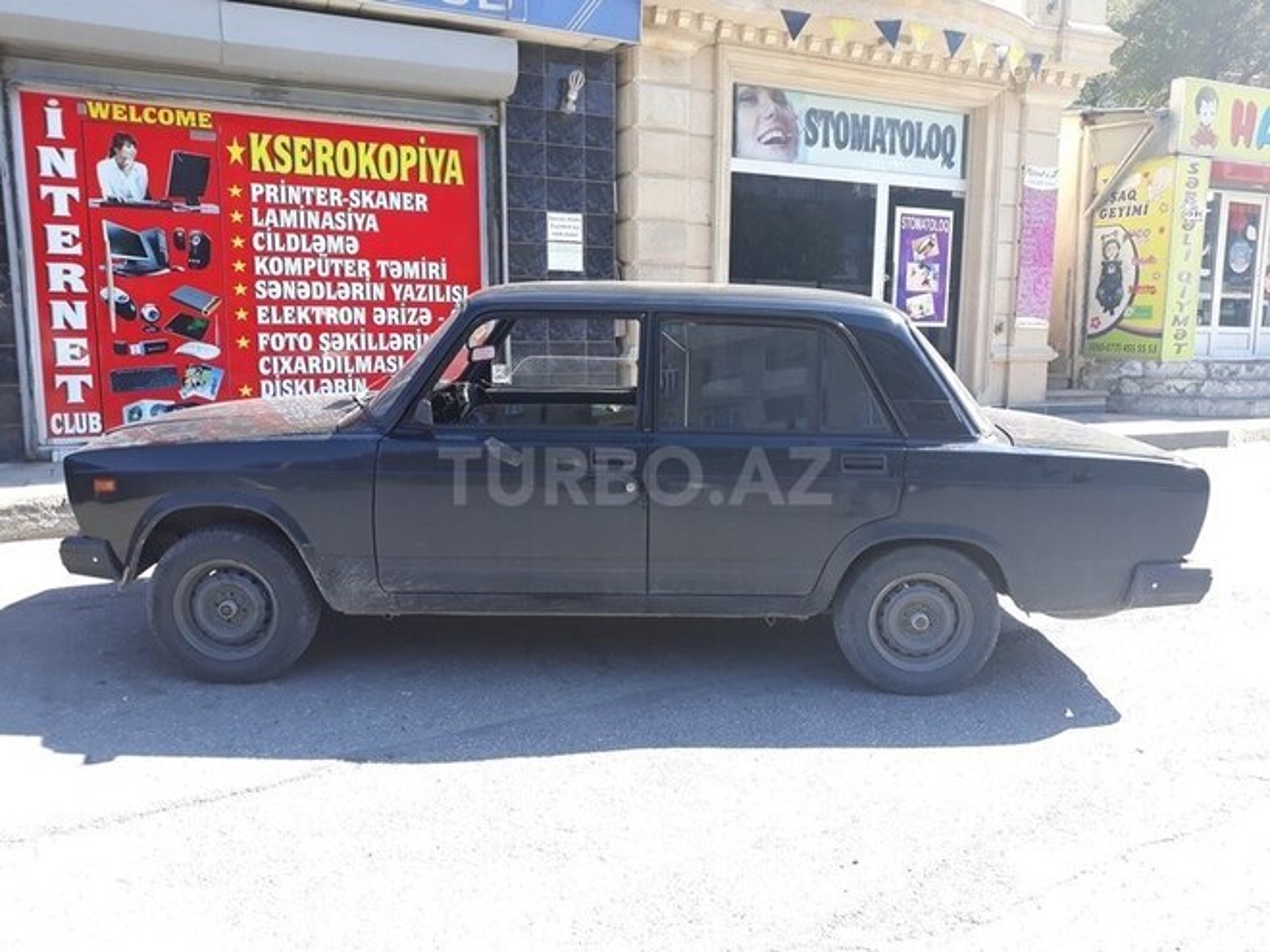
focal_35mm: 27
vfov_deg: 51.4
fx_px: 991
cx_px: 635
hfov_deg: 65.3
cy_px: 476
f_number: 1.7
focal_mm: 3.71
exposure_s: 1/325
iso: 40
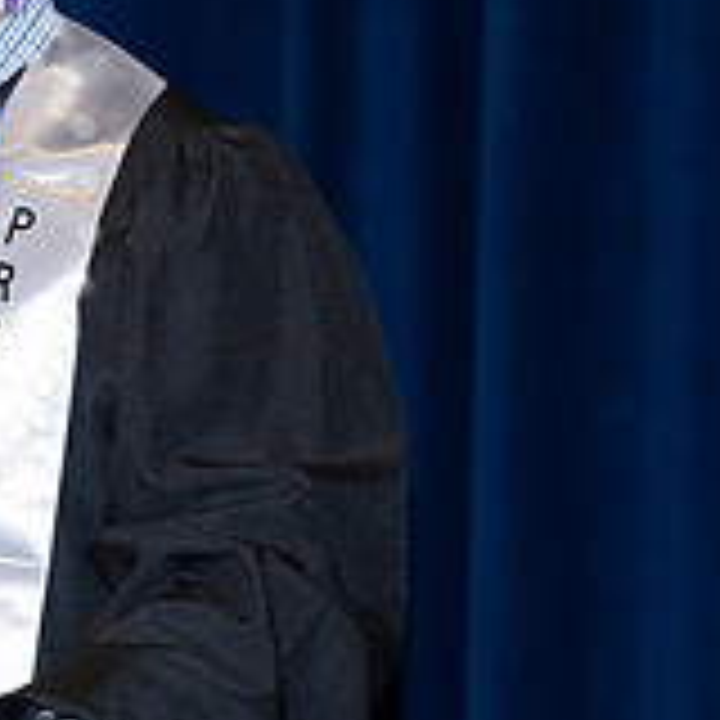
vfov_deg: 2.8
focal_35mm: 618
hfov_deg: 2.8
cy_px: 187
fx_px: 14543
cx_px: -328
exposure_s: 1/200
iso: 1000
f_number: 5.6
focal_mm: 200
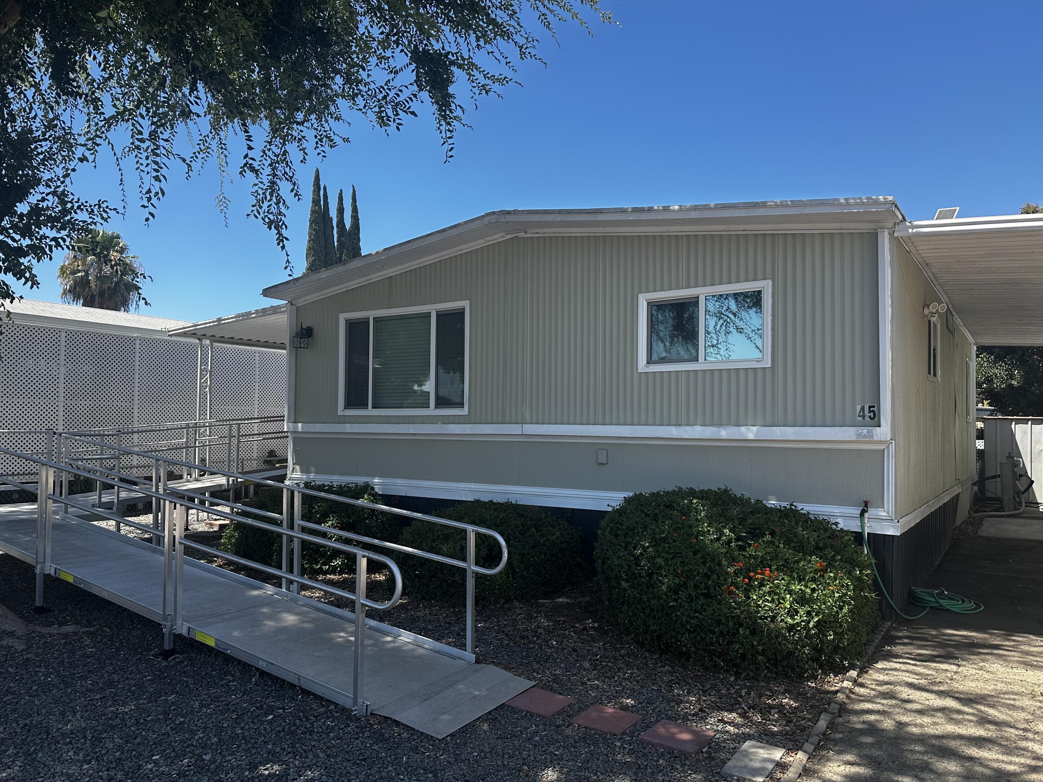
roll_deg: -0.7
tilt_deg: +3.5
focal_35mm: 25
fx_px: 753
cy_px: 403
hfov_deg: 69.4
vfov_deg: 54.9
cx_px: 528
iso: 80
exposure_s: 1/2028
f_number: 1.78
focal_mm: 6.86
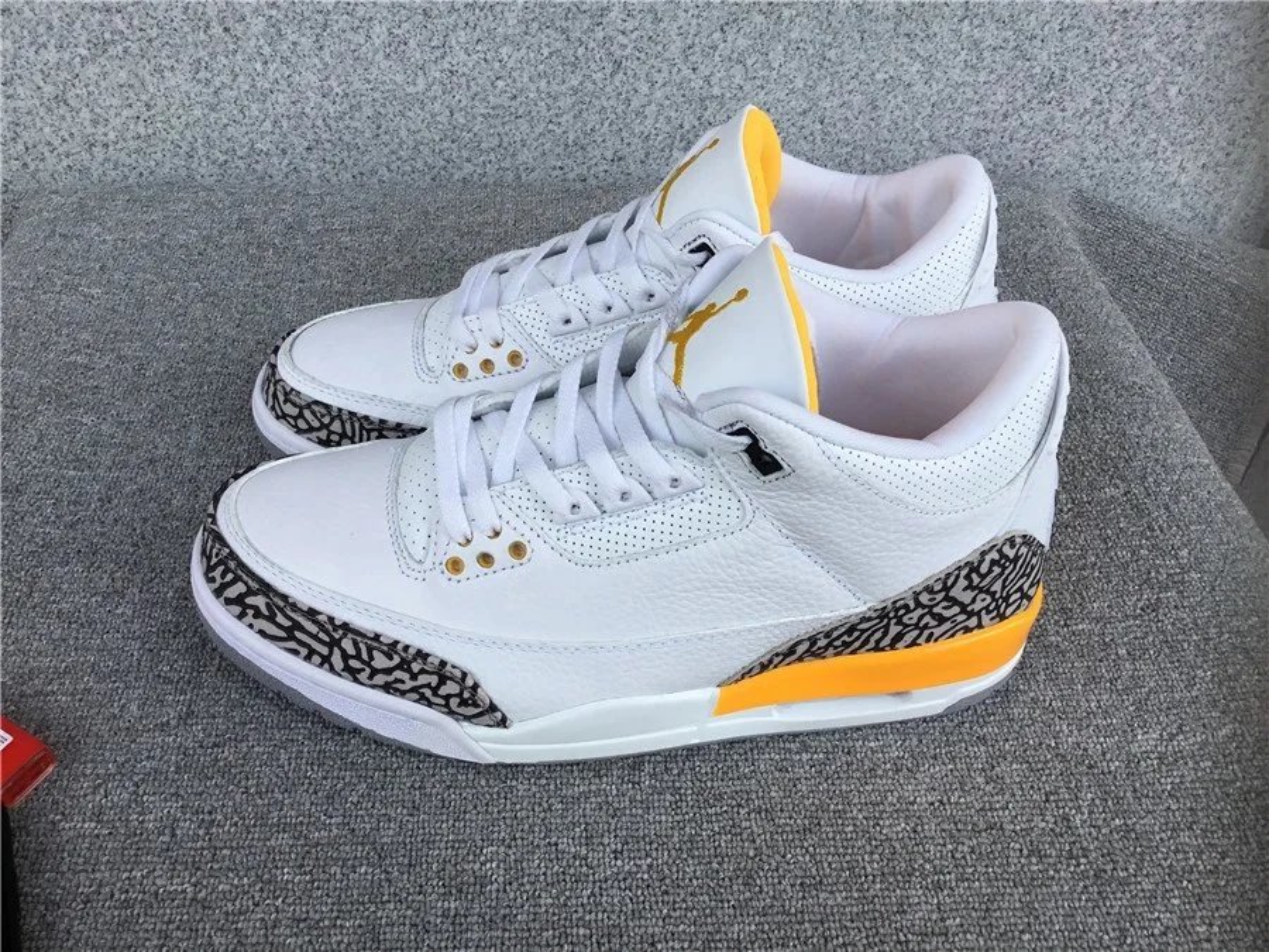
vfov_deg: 45.4
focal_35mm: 31
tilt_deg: -44.7
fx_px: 1136
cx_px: 634
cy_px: 476
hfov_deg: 58.4
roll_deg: -3.0
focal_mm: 3.3
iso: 25
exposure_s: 1/452
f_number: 2.4
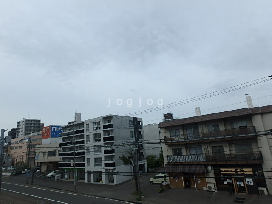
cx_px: 136
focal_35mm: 21
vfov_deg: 63.4
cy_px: 102
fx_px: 165
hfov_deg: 79.0
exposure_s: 1/400
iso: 125
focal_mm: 3.7
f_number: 6
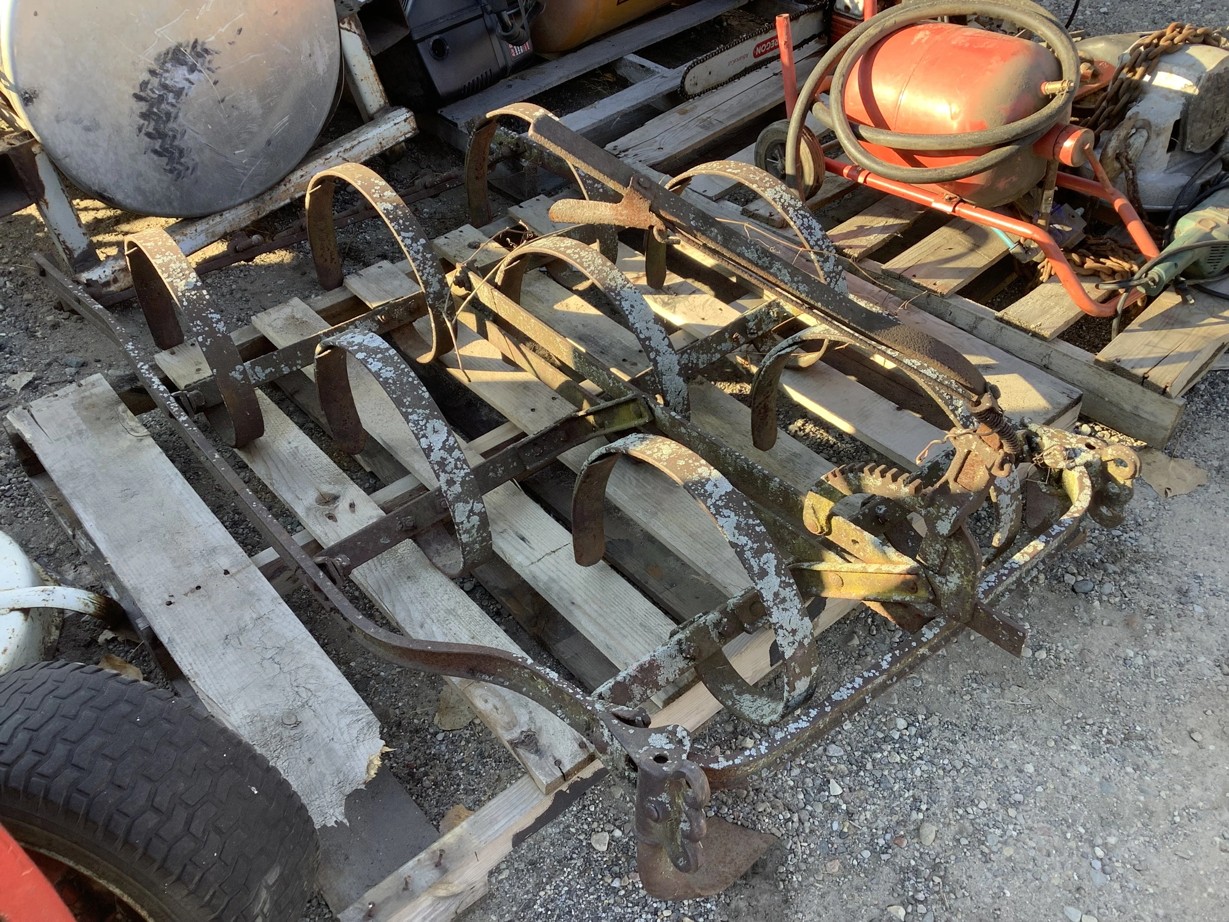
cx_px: 614
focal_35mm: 31
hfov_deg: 58.4
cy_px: 461
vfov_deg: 45.4
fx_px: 1101
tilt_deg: -44.4
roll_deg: +3.0
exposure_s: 1/120
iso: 25
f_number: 2.4
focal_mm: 3.3
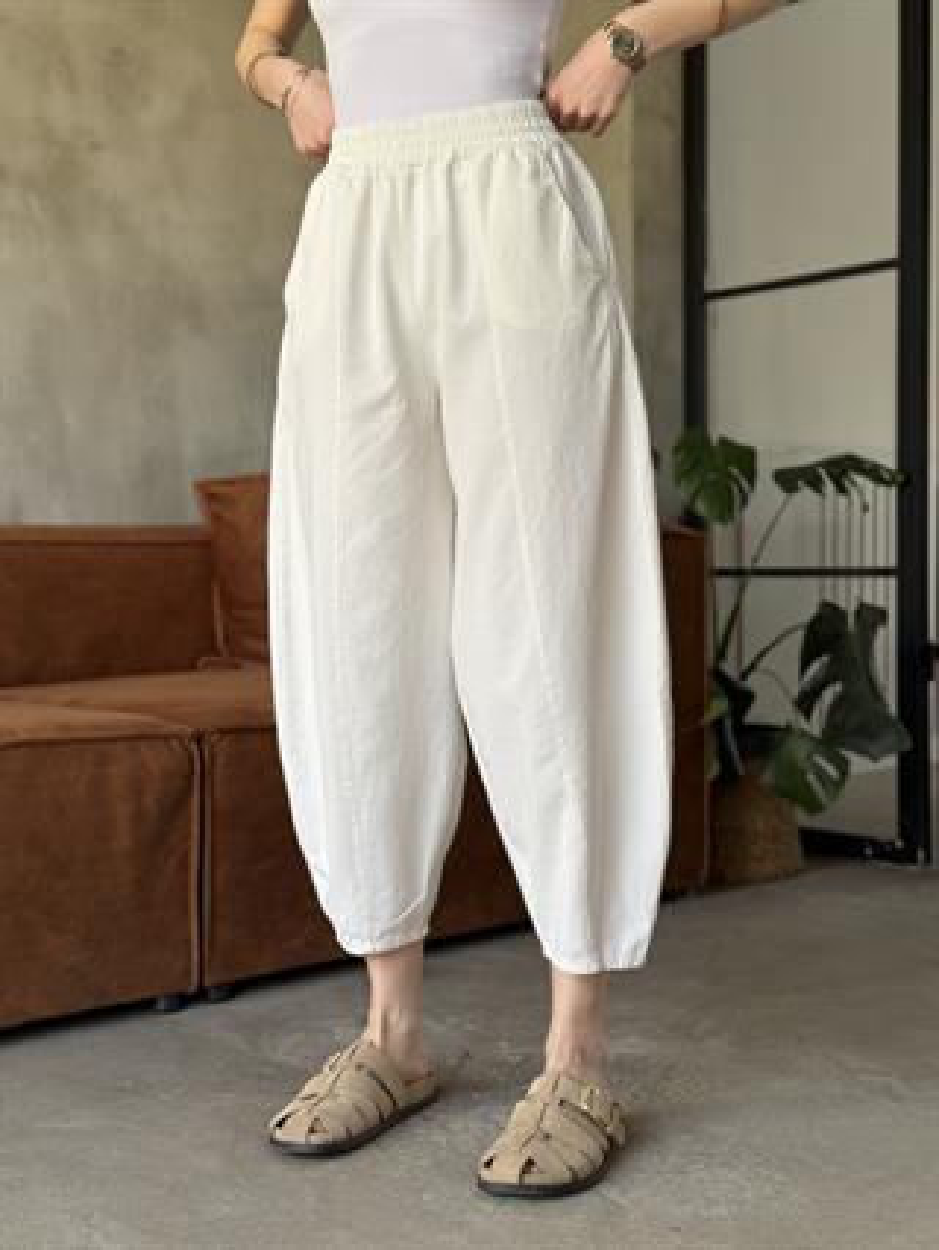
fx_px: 1734
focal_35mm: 48
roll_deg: +0.6
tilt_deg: -2.0
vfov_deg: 39.6
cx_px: 470
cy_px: 625
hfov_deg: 30.3
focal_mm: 6.76
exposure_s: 1/92
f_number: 1.78
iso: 100
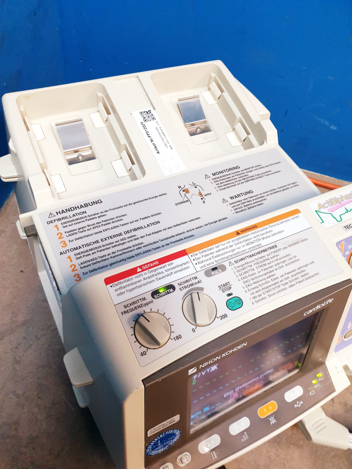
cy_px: 234
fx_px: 353
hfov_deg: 53.1
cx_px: 176
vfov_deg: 67.3
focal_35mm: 26
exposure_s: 1/50
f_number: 2.4
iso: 320
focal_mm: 4.3
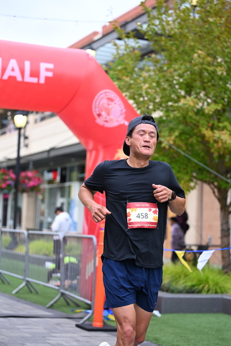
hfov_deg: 16.7
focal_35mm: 82
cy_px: 173
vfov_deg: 24.8
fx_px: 789
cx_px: 116
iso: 1000
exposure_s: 1/1600
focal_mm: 82
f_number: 2.8
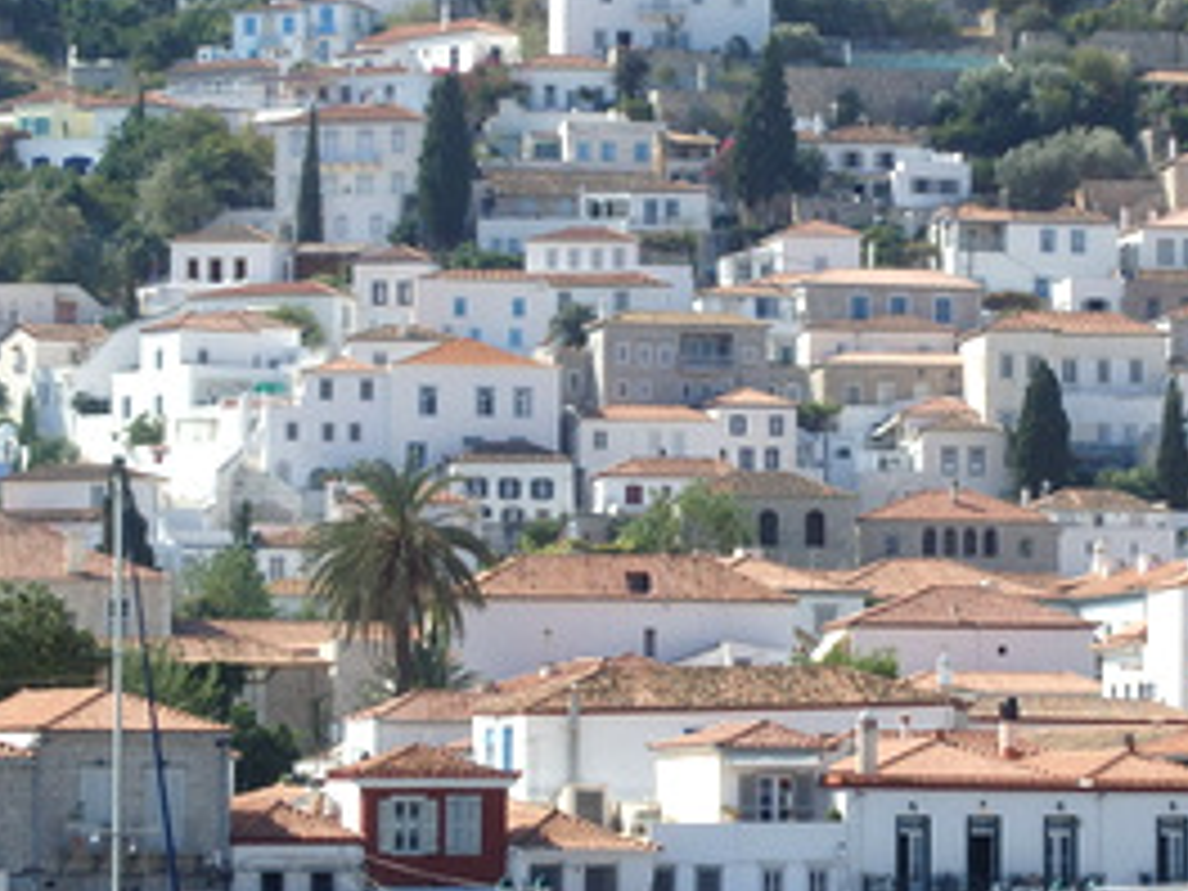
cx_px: 796
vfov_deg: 7.6
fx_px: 6692
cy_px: 385
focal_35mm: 195
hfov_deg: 10.1
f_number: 5
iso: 125
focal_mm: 18.5
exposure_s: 1/640
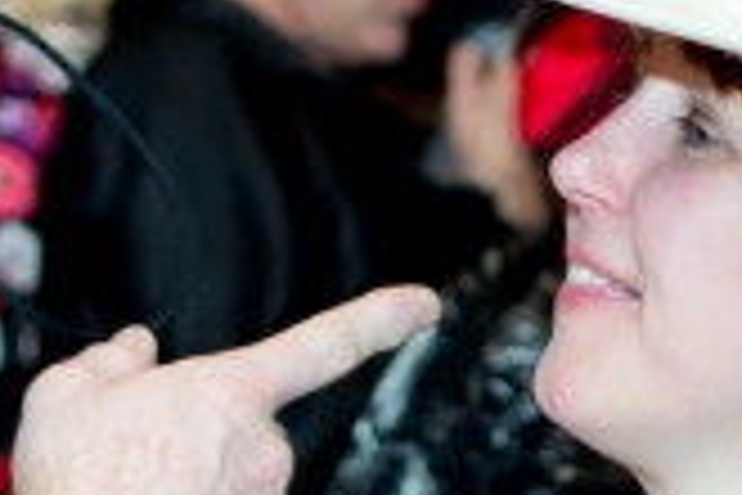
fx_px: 4472
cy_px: 695
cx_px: 396
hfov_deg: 9.5
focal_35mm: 217
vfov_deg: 6.3
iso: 400
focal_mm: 35
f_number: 2.8
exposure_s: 1/320
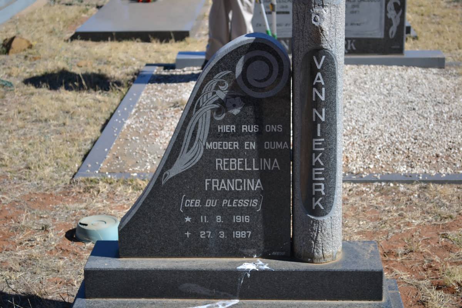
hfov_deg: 28.1
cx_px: 231
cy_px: 154
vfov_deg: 18.9
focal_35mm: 72
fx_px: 924
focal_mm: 48
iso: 110
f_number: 5.6
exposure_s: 1/125
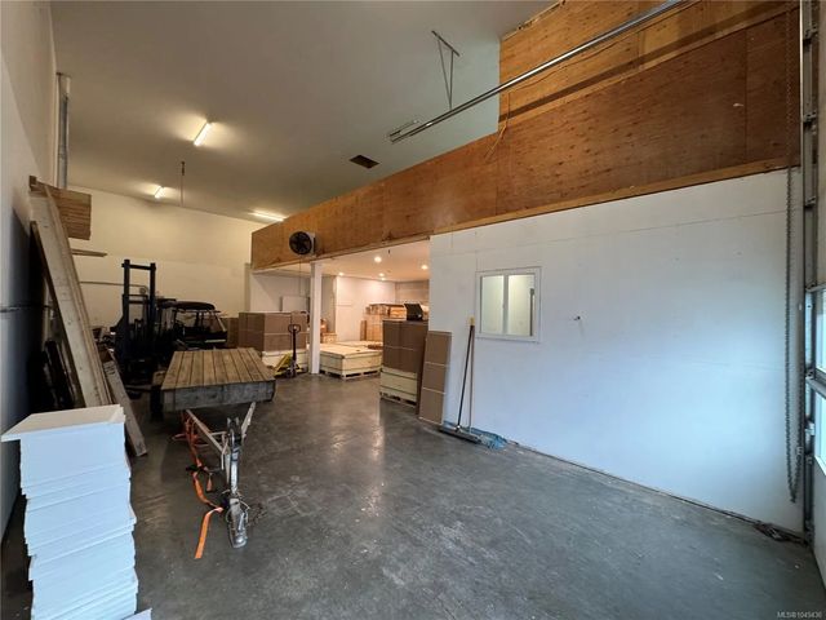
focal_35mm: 14
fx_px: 334
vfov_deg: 85.7
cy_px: 310
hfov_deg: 102.1
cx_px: 413
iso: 200
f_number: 2.2
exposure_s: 1/60
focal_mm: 2.22
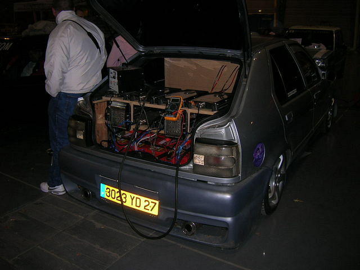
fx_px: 354
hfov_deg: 54.0
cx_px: 180
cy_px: 135
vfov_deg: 41.8
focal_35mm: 34
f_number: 2.9
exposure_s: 1/60.1
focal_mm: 5.7
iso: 50
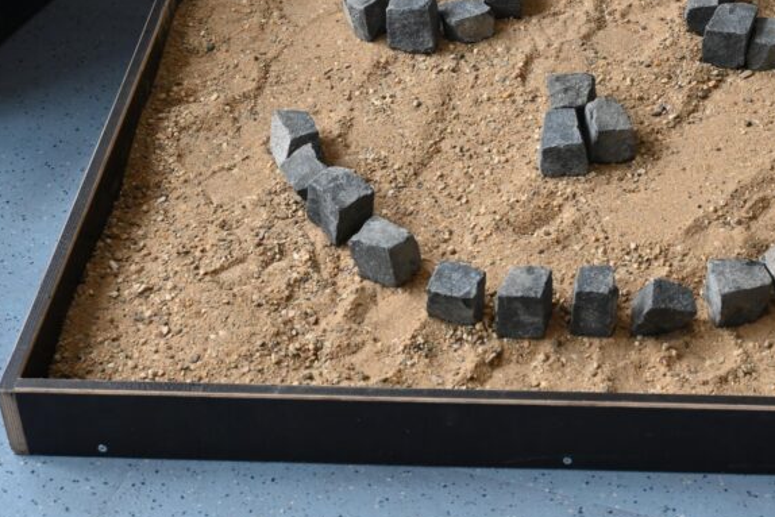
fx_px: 1959
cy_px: 68
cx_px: 552
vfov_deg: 14.9
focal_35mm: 91
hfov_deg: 22.2
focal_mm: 34
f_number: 6.3
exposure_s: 1/50
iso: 640
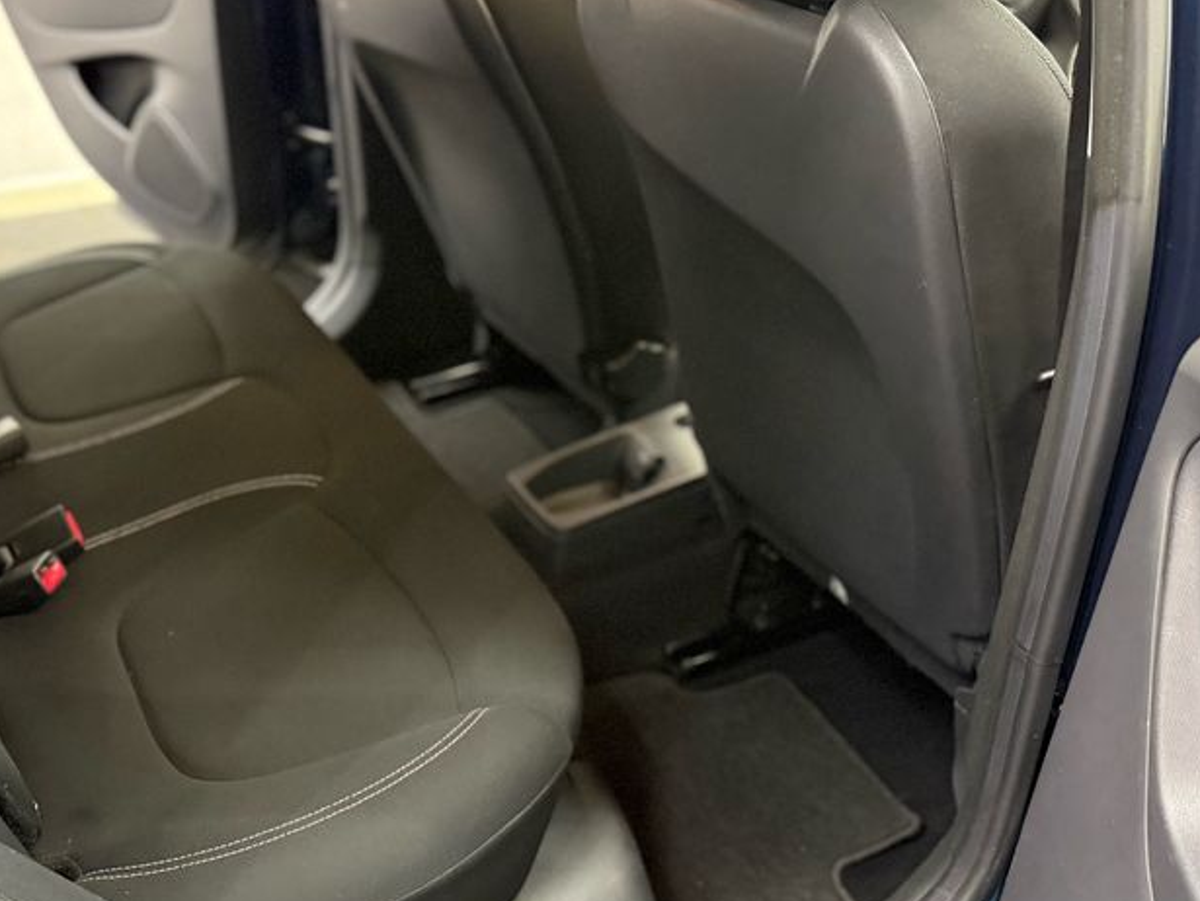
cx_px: 373
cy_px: 536
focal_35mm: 39
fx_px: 1353
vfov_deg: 36.7
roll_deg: +0.9
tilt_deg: -34.9
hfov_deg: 46.9
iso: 1000
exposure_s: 1/34
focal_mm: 6.76
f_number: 1.78
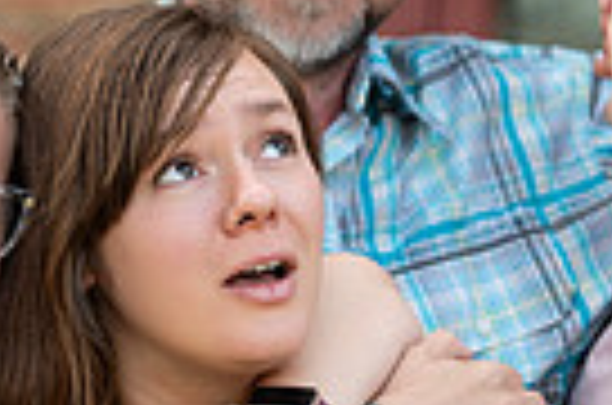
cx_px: 387
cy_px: 200
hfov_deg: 4.0
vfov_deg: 2.6
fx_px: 8853
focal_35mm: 522
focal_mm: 122
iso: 200
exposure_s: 1/250
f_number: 2.8
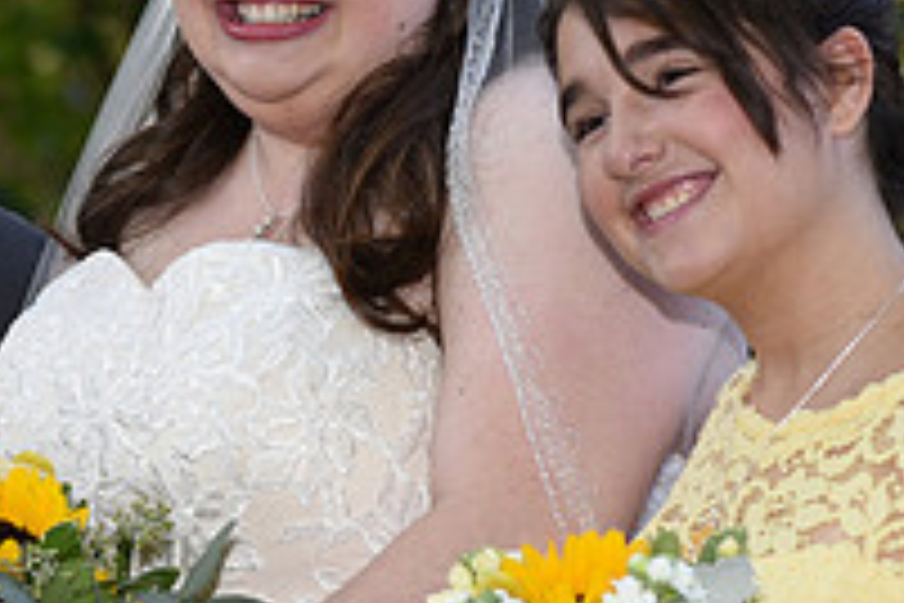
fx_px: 6152
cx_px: 13
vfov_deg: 5.6
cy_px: 227
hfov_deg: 8.4
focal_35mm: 245
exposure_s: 1/200
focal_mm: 85
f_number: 4
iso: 200
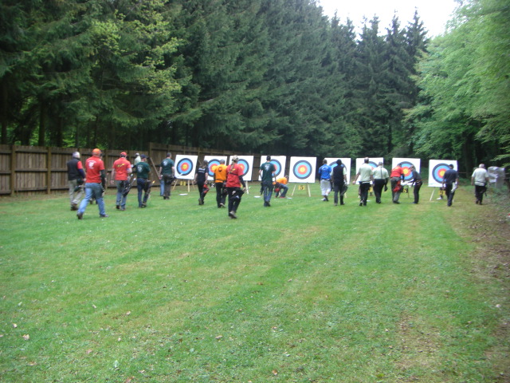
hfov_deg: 49.0
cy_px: 192
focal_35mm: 38
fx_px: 560
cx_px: 255
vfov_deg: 37.7
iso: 50
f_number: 3.4
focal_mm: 6.3
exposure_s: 1/60
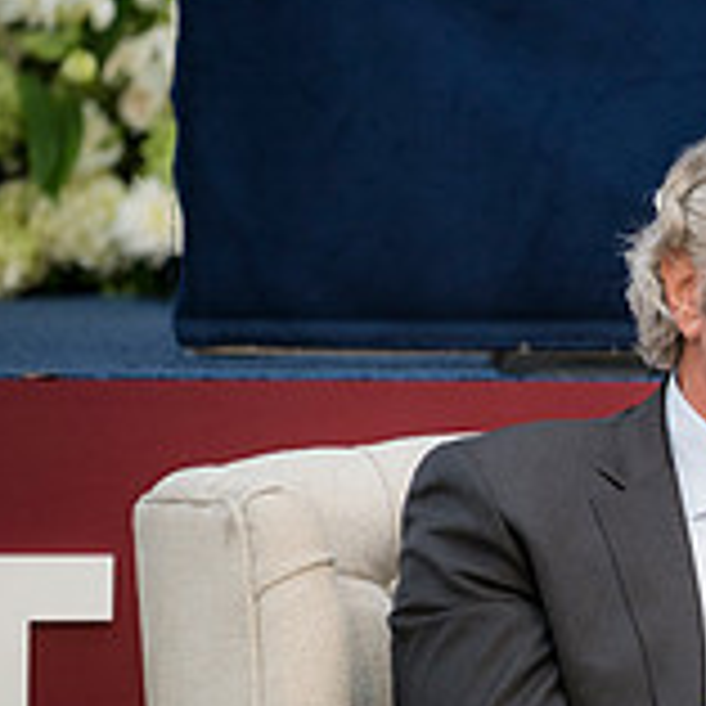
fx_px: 10868
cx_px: 1030
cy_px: 407
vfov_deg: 3.7
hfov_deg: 3.7
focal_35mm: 471
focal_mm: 150
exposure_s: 1/320
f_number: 2.8
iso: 360
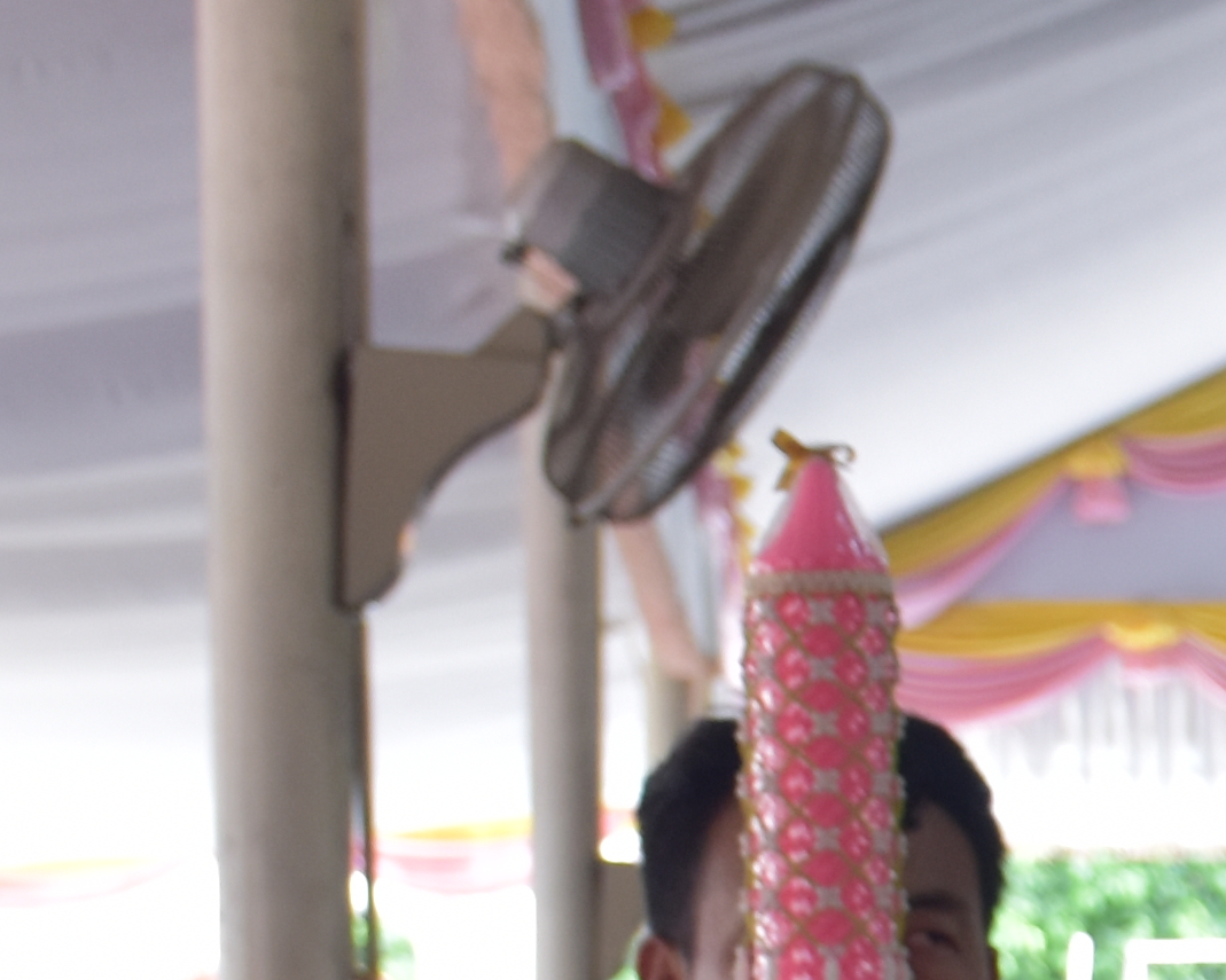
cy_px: 1343
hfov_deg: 7.7
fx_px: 8599
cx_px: 2785
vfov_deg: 6.5
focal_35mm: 237
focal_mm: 30
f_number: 4
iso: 500
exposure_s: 1/60
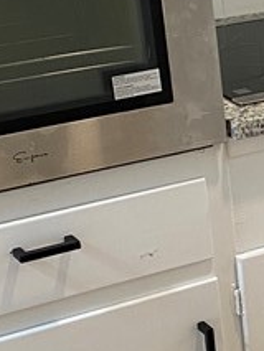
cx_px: 521
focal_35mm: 125
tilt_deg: -21.8
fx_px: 1270
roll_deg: +1.9
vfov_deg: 15.7
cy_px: 239
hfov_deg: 10.9
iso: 100
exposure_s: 1/60
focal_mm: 4.25
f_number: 1.8
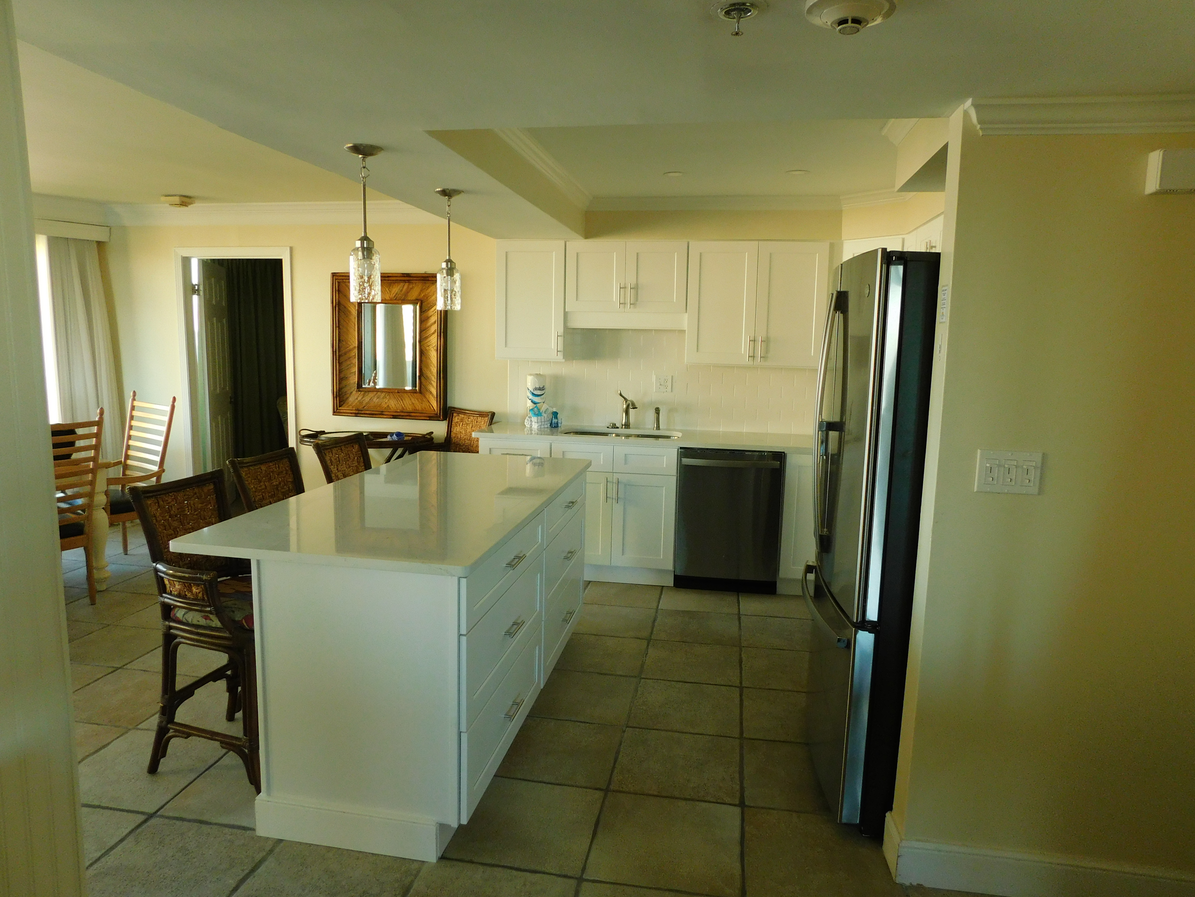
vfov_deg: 58.9
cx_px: 598
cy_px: 448
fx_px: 794
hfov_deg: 73.9
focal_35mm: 23
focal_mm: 4
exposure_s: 1/30
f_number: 3
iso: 220
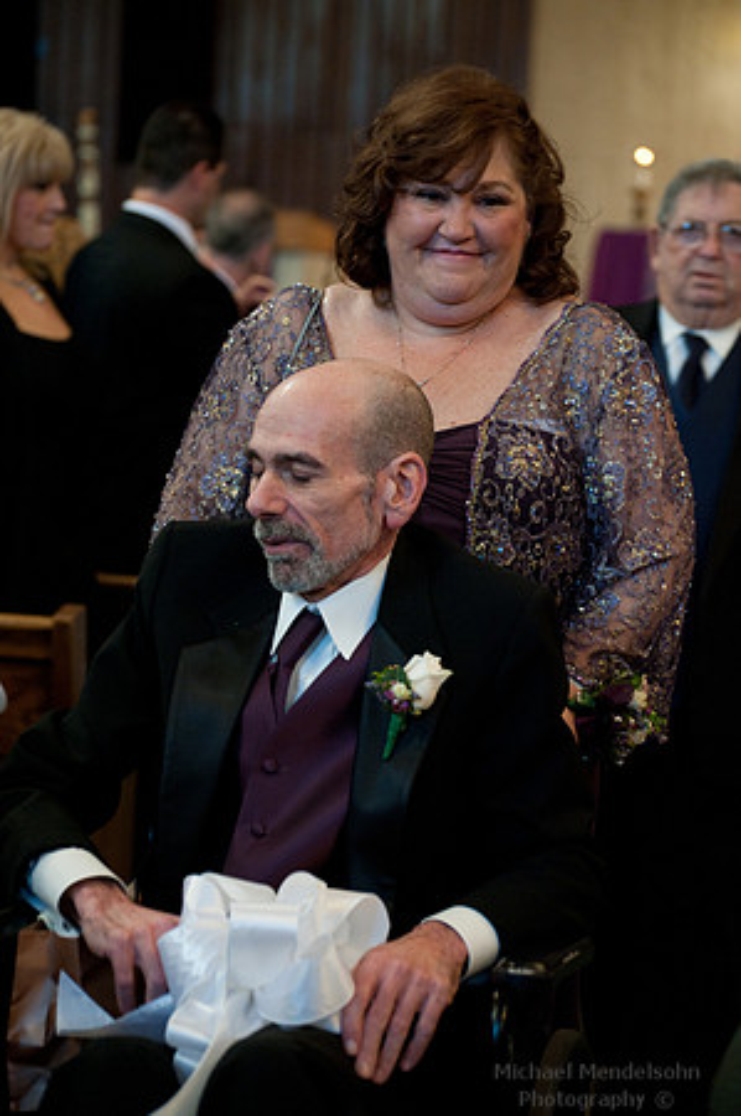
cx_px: 370
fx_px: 2940
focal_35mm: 95
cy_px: 558
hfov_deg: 14.4
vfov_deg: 21.5
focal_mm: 95
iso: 3200
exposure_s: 1/80
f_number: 4.5
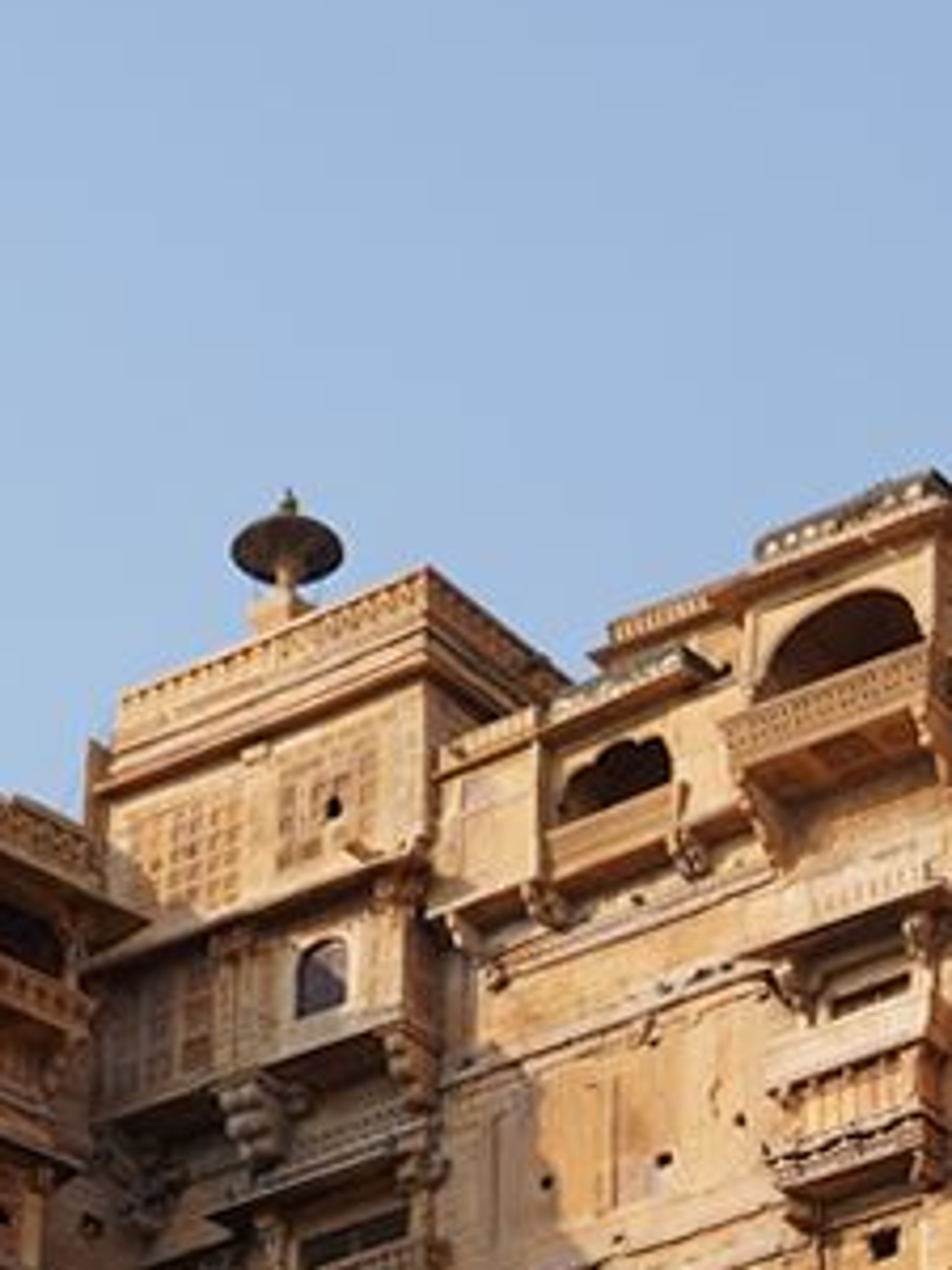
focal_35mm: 154
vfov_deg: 12.3
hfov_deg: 9.5
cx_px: 1104
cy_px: 1816
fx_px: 5647
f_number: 13
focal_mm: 24
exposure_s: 1/100
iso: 100
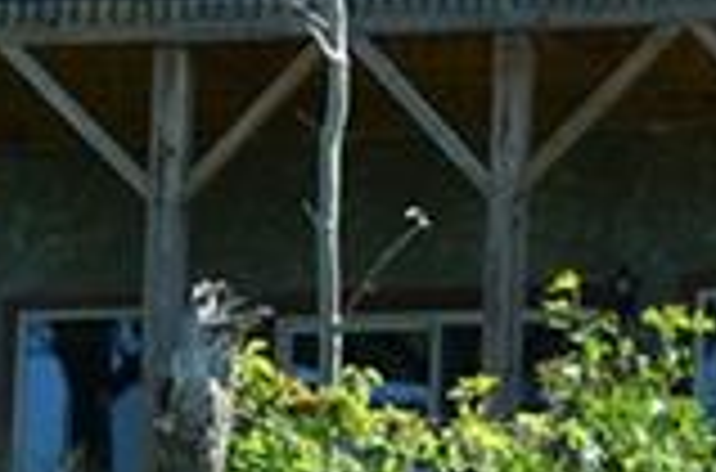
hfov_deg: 2.0
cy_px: -115
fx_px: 20152
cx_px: 369
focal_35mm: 1016
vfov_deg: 1.3
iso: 200
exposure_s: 1/200
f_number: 7.1
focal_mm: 105
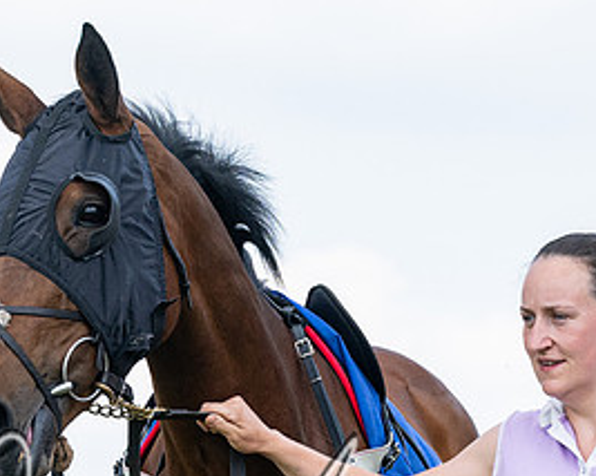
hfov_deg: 4.4
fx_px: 7682
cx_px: 439
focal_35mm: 436
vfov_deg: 3.5
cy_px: 319
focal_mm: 110
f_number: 5
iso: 400
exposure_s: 1/1600
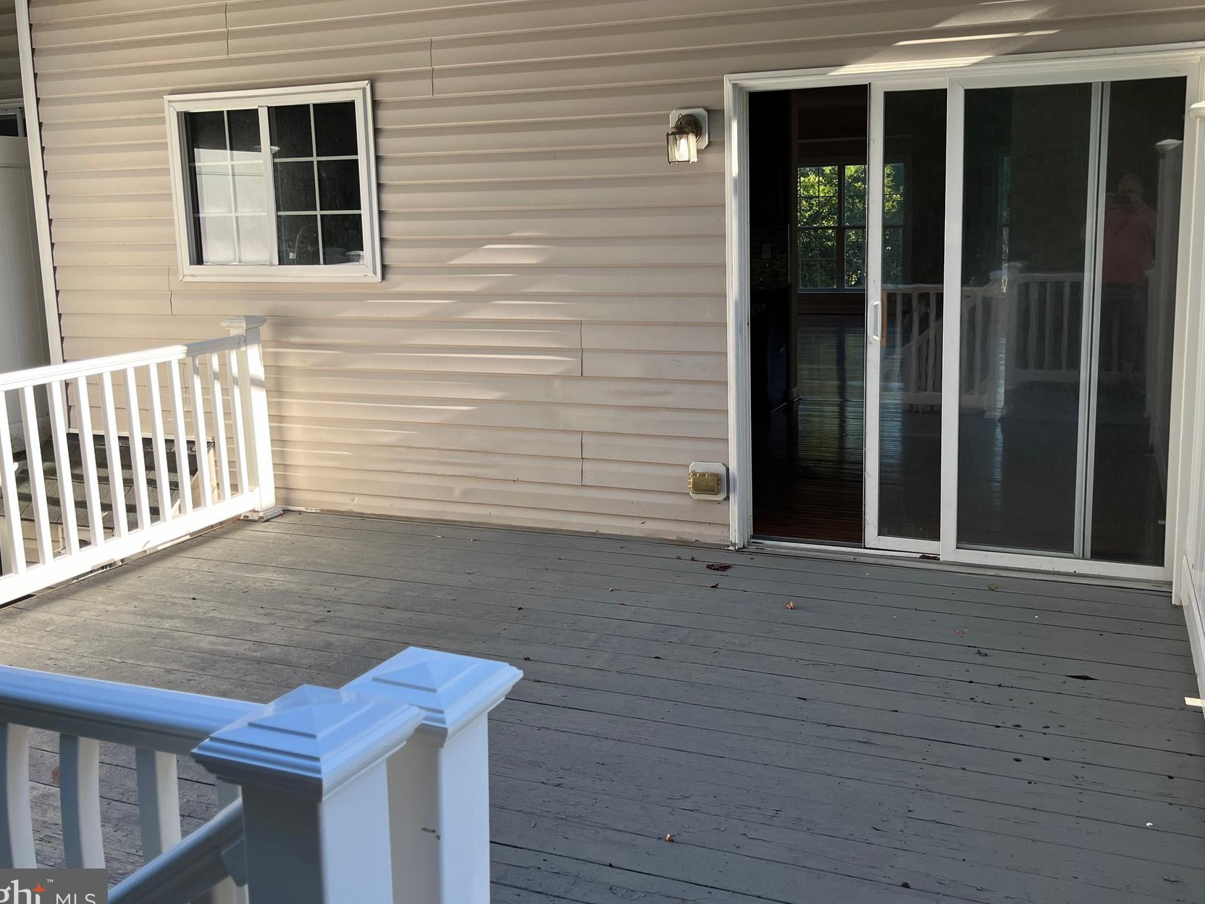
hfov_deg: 56.7
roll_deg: +1.2
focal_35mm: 32
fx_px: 1114
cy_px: 372
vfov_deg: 44.0
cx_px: 668
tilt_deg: -8.4
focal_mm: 5.1
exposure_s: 1/766
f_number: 1.6
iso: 50
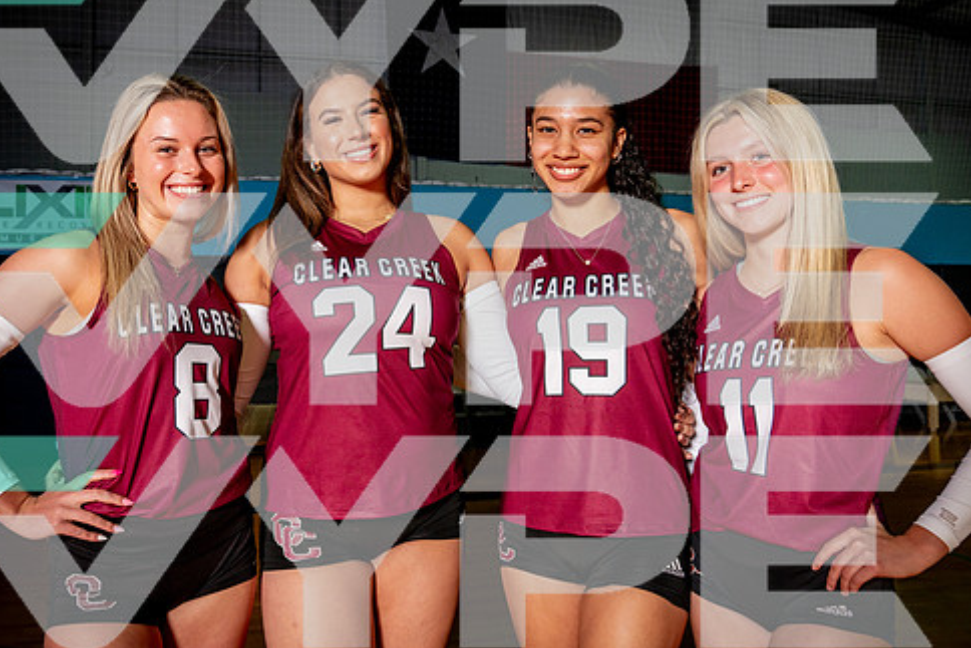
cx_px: 427
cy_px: 300
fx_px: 890
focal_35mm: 33
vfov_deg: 40.0
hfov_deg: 57.1
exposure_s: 1/200
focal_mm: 27
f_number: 5.6
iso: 250
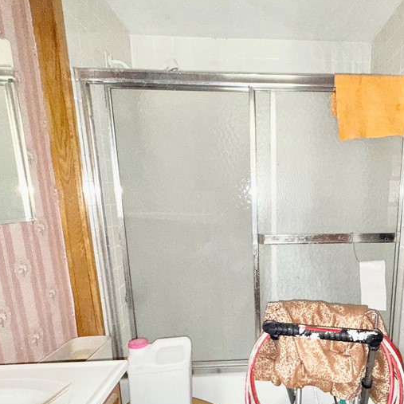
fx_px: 330
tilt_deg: -12.4
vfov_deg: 61.7
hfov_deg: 60.6
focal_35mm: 25
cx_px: 285
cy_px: 263
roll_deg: +0.0
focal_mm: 2.22
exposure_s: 1/40
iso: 160
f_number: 2.2
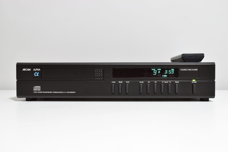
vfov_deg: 30.9
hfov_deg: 45.0
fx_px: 275
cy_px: 76
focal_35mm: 44
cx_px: 114
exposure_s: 5
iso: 100
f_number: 25
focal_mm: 29
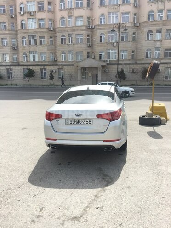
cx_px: 86
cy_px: 114
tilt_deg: -10.9
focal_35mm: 29
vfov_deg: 61.7
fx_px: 191
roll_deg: +0.0
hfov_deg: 48.2
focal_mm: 4.15
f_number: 2.2
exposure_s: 1/1012
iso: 25
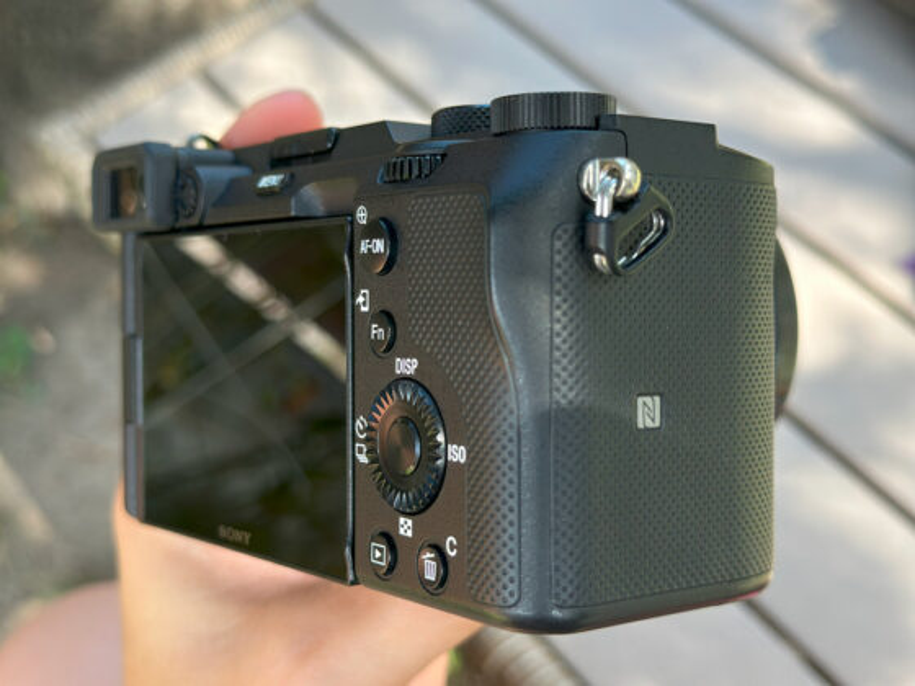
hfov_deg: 39.7
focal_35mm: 48
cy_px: 343
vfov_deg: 30.3
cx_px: 458
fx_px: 1269
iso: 80
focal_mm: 6.86
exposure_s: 1/308
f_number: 1.78
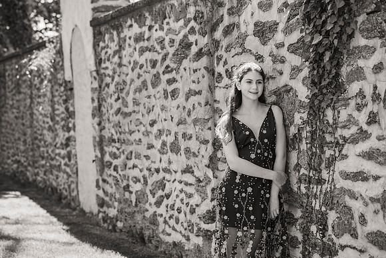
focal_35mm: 83
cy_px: 119
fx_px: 888
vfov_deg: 16.5
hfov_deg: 24.5
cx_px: 178
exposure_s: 1/320
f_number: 3.5
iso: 100
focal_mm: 77
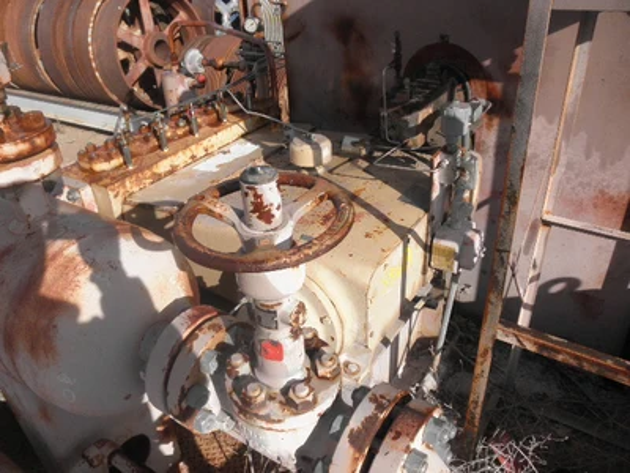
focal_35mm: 28
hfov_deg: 63.4
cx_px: 315
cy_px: 236
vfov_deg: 49.7
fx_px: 510
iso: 64
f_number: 8.5
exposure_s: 1/125
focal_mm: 5
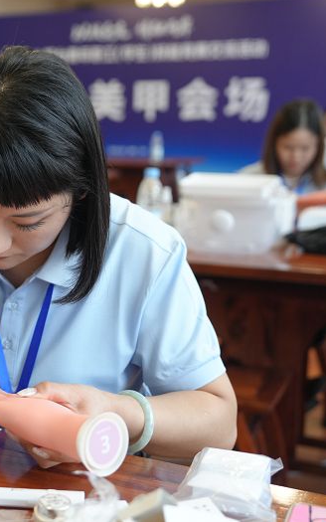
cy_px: 259
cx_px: 6
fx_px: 839
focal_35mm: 59
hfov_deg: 21.3
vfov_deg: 34.6
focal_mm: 38
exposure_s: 1/200
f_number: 2.8
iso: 2000
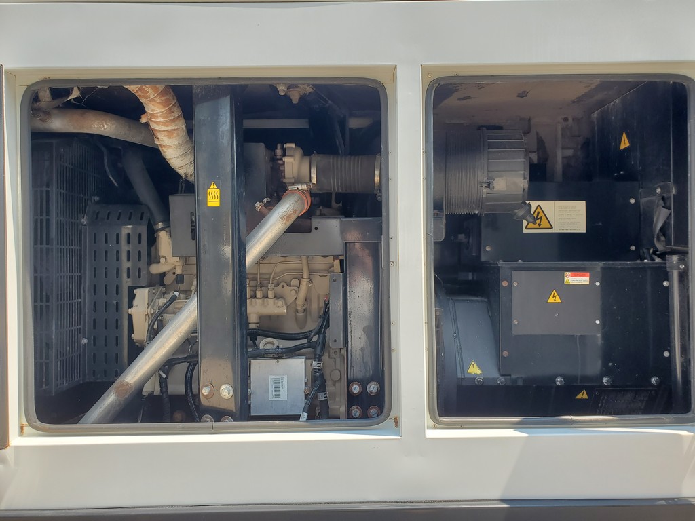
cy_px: 260
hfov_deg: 67.3
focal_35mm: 26
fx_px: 522
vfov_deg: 53.1
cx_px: 348
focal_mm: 4.3
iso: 50
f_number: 2.4
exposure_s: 1/274
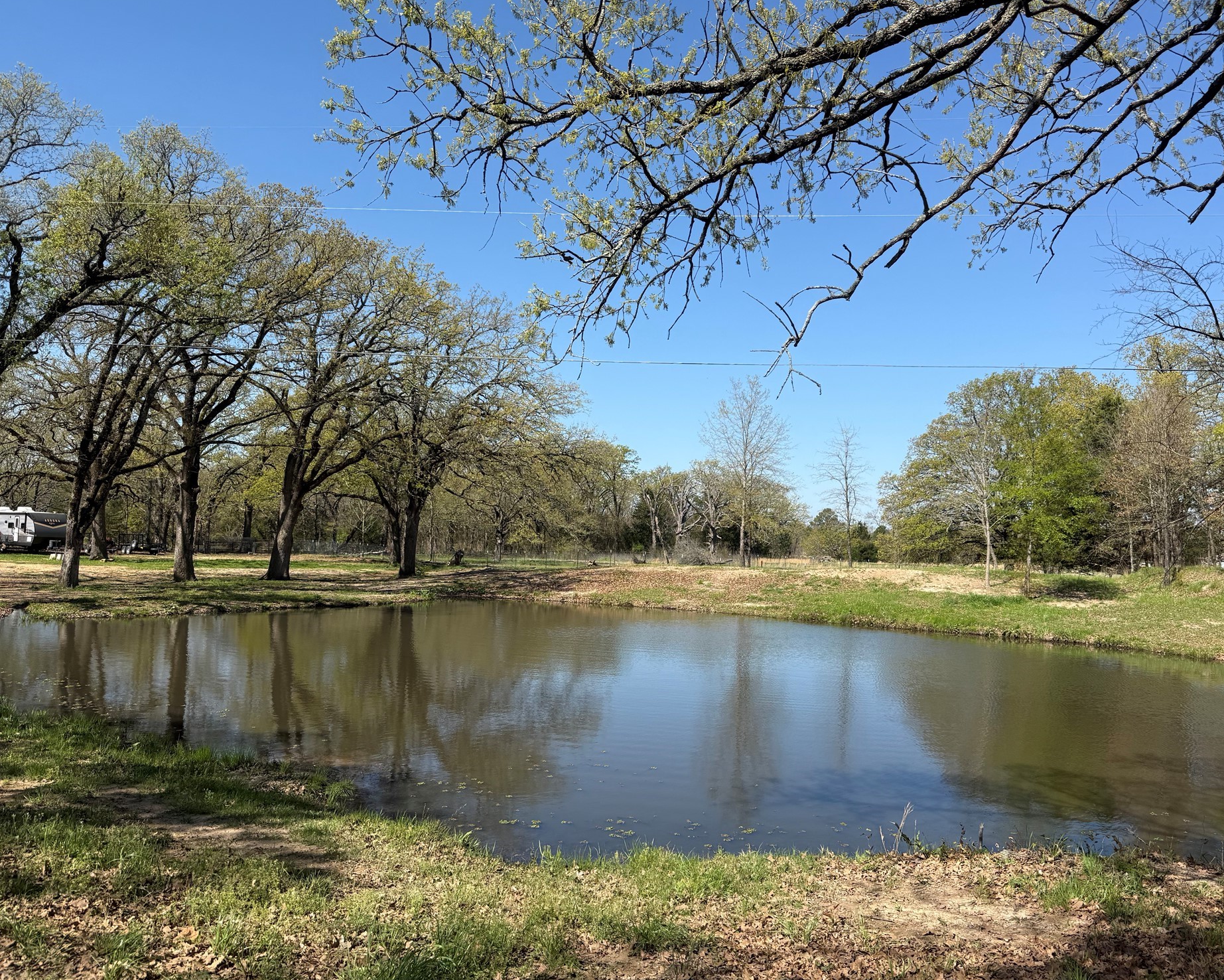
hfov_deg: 65.9
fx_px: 942
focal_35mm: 26
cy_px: 490
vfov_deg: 54.9
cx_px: 658
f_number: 1.78
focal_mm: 6.76
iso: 80
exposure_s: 1/3759
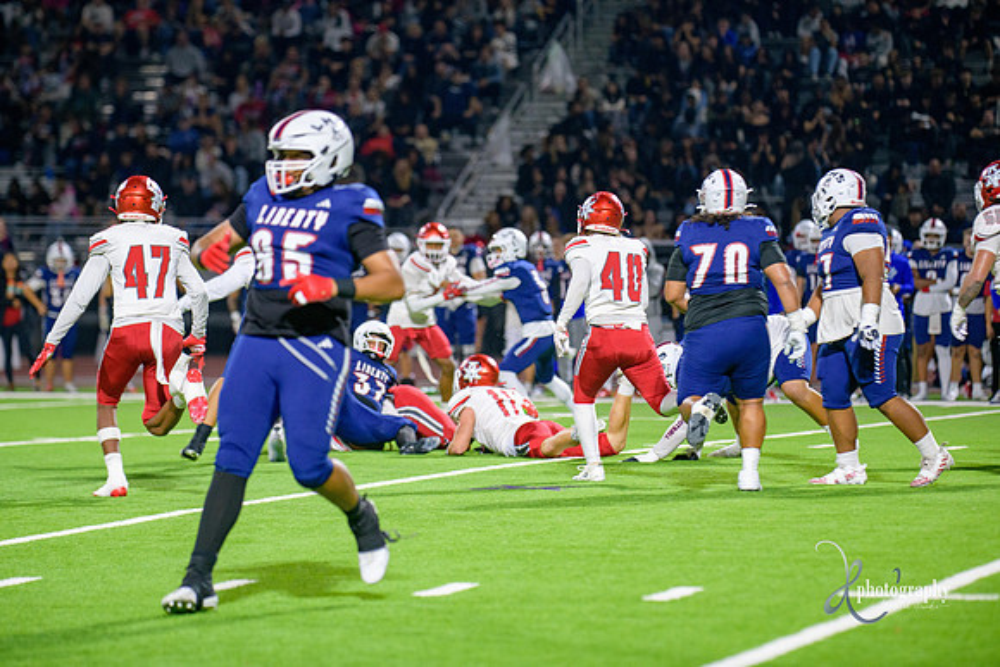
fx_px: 5418
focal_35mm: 195
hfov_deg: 10.5
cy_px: 334
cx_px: 500
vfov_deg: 7.0
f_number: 2.8
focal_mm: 195
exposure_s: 1/250
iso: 2000
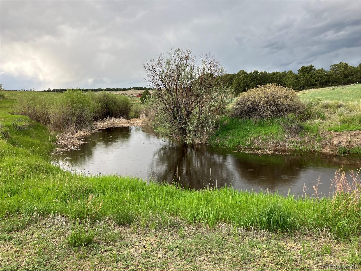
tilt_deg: -6.2
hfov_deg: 63.4
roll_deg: +1.6
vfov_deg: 49.7
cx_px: 180
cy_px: 136
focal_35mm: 28
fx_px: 292
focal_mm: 3.99
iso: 32
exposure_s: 1/376
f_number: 1.8
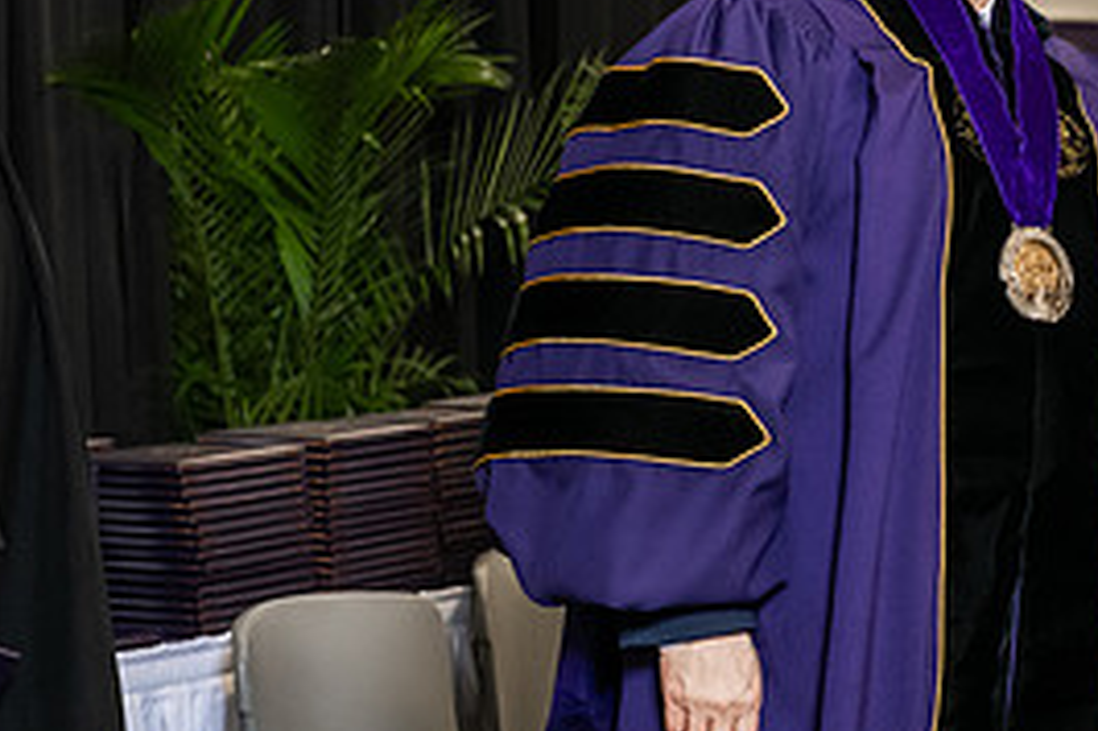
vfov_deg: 9.5
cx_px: 1131
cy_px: 105
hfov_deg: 14.0
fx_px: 4389
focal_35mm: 144
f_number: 5
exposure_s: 1/200
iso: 2500
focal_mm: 66
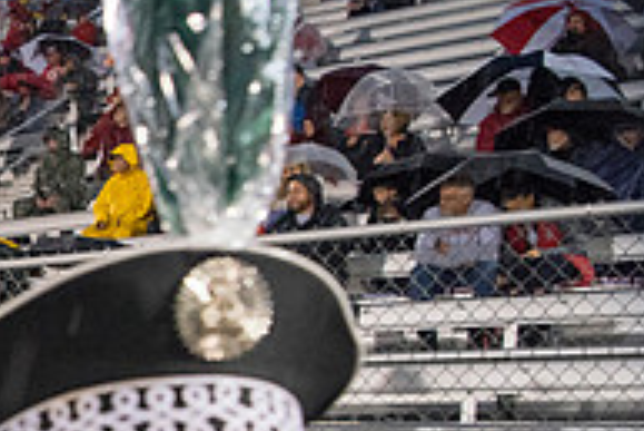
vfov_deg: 18.3
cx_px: -300
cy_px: 466
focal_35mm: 72
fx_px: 1289
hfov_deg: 23.1
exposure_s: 1/320
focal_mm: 24
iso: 3200
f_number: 4
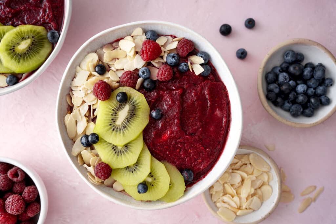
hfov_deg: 52.1
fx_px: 343
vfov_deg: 36.1
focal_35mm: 37
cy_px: 112
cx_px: 168
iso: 50
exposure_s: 1/125
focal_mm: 36.8
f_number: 5
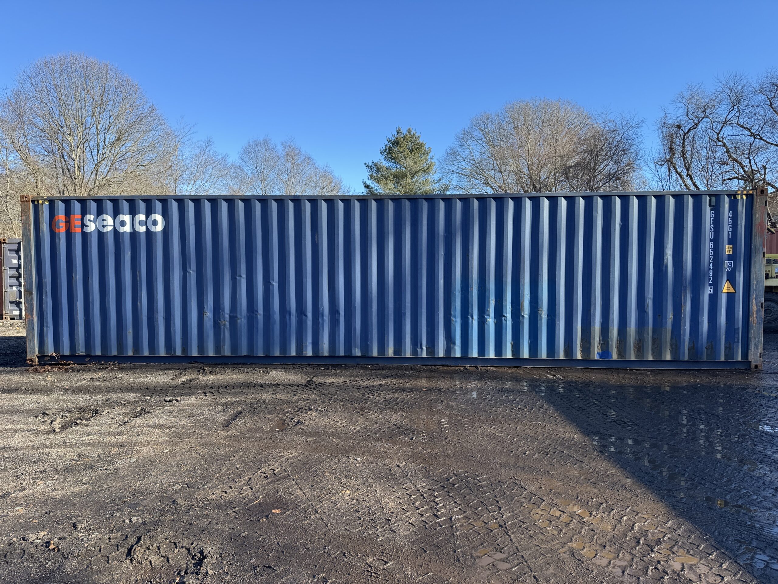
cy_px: 292
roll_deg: -2.0
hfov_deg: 71.6
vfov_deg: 56.8
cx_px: 389
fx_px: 539
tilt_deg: -2.1
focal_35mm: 24
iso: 80
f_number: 1.78
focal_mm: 6.76
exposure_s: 1/1560
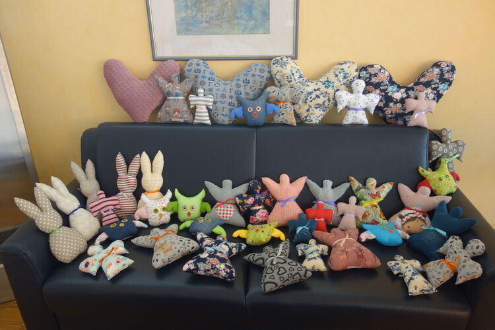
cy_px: 165
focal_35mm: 28
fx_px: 385
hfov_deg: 65.5
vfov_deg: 46.4
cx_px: 248
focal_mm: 10.4
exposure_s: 1/30
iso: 250
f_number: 1.8
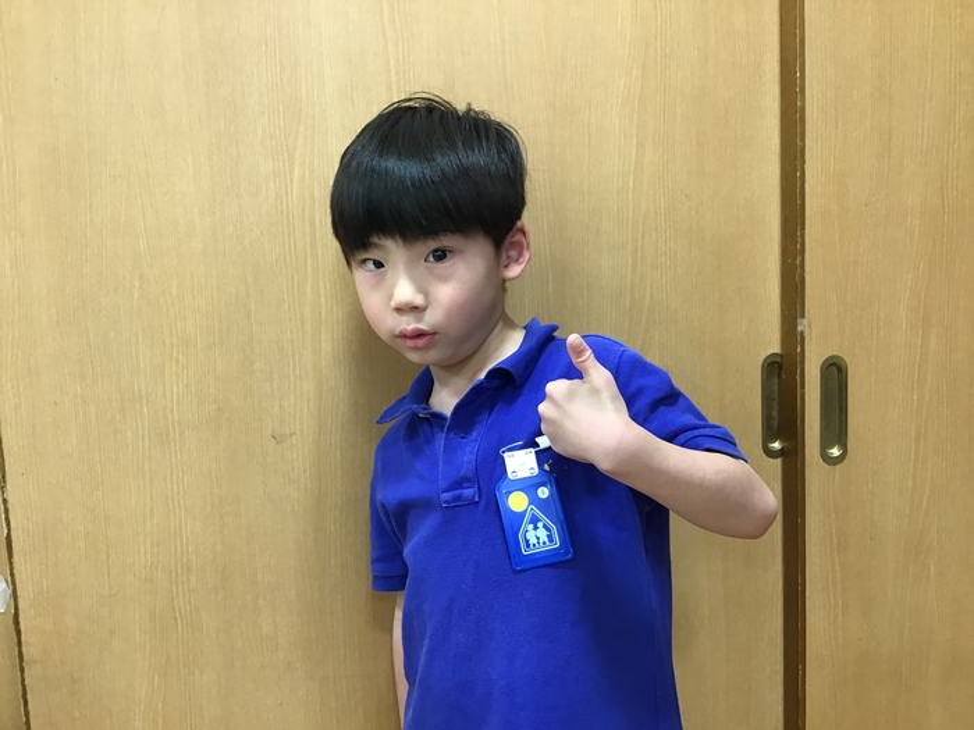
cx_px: 487
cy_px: 365
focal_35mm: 31
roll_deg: +3.1
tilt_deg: -6.6
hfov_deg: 58.4
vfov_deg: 45.4
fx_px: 872
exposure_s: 1/30
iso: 80
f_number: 2.4
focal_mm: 3.3
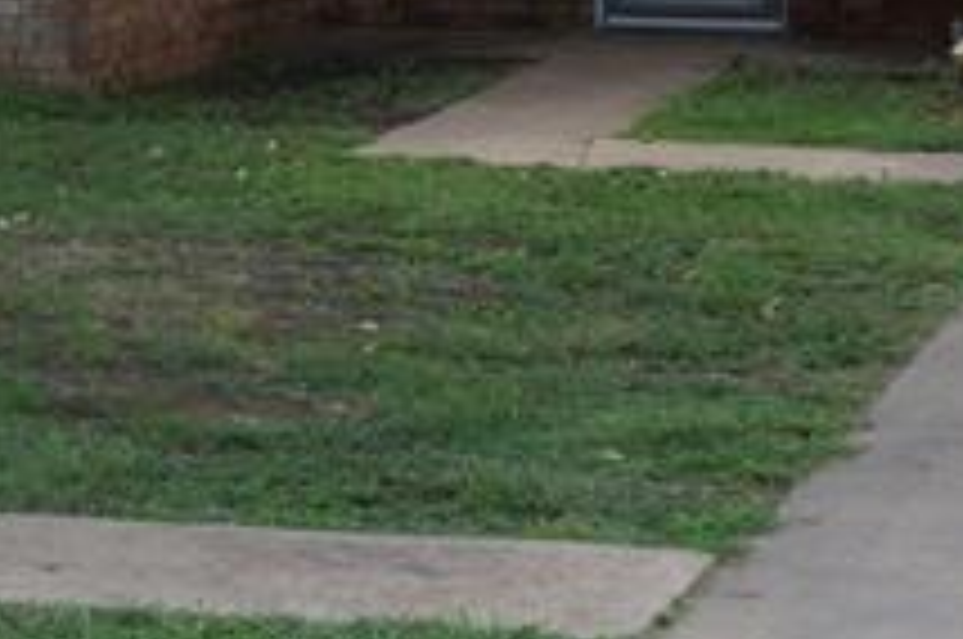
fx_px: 3446
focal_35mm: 129
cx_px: 522
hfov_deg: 15.9
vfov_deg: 10.3
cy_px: -250
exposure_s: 1/250
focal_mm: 18
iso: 200
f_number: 8
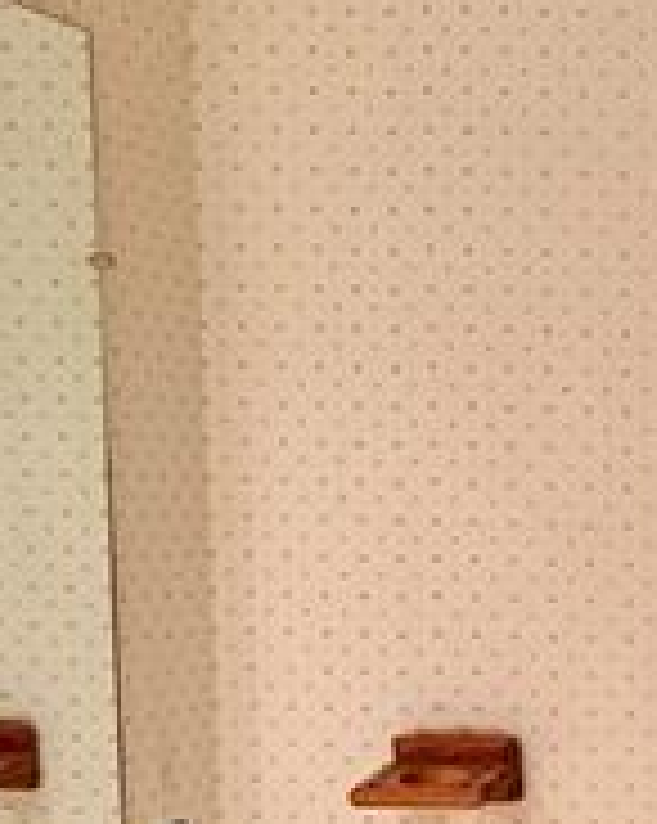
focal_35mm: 82
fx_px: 1996
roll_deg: -0.7
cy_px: 747
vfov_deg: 22.7
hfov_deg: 15.7
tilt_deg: -7.1
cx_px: 1210
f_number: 1.78
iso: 400
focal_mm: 6.76
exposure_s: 1/60
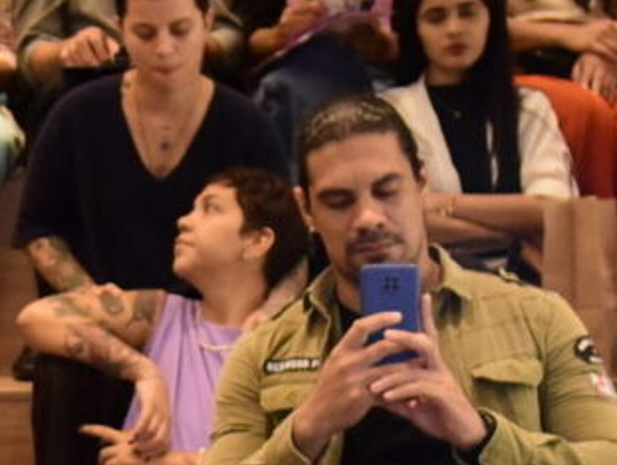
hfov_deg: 21.9
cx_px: 397
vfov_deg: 16.6
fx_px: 1588
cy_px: 340
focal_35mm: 89
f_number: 4
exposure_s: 1/200
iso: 4000
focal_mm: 31
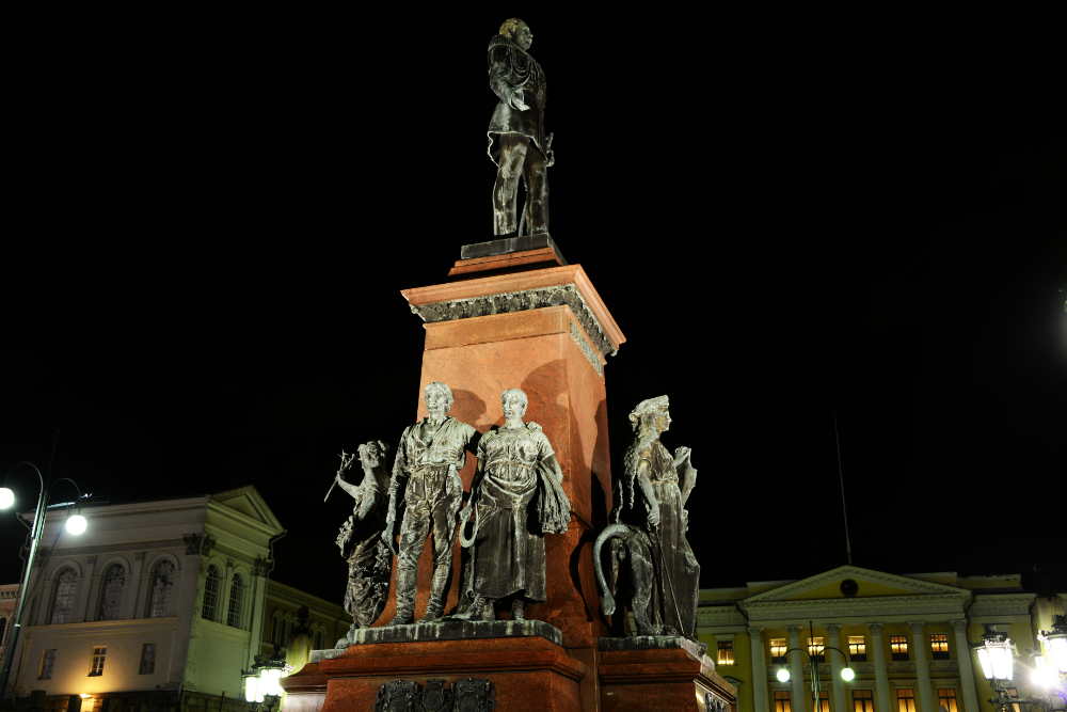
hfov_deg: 53.1
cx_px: 534
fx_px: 1067
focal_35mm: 36
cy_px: 356
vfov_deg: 36.9
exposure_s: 1/2.5
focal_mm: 36
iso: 320
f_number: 4
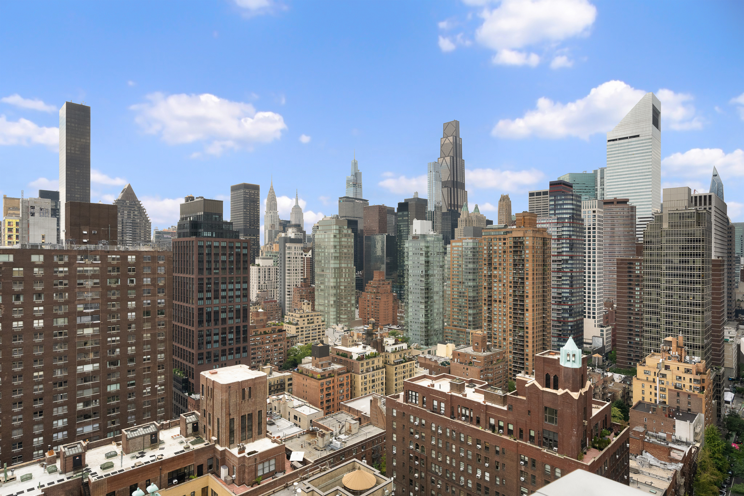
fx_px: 393
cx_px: 372
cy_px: 248
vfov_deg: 64.6
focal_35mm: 19
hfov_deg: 86.9
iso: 640
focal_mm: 19
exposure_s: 1/160
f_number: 11
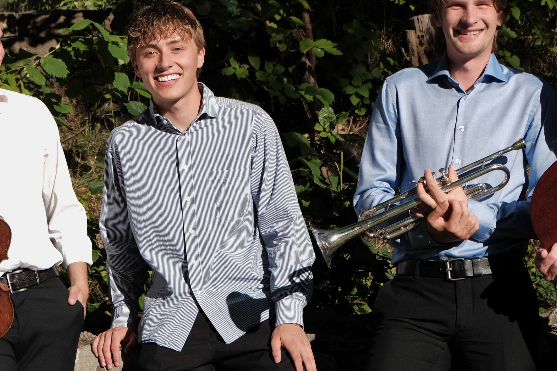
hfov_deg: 19.6
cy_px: 157
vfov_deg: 13.2
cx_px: 325
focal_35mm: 104
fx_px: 1609
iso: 80
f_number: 3.6
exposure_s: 1/1000
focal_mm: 35.8
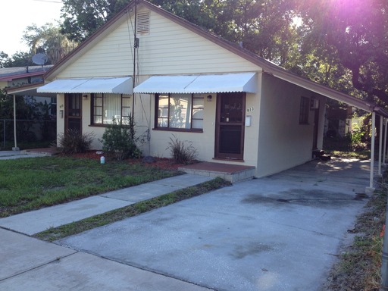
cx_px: 194
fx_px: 392
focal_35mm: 35
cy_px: 146
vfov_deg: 40.7
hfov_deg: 52.6
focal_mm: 4.28
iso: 50
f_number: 2.4
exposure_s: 1/292
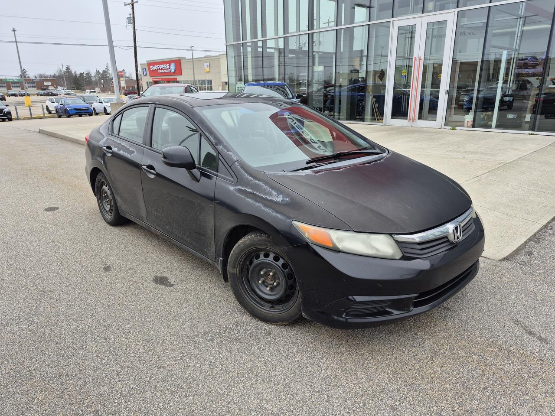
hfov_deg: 73.9
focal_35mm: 23
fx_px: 369
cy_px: 208
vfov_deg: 58.9
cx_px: 278
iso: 25
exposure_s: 1/185
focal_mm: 5.4
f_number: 1.8
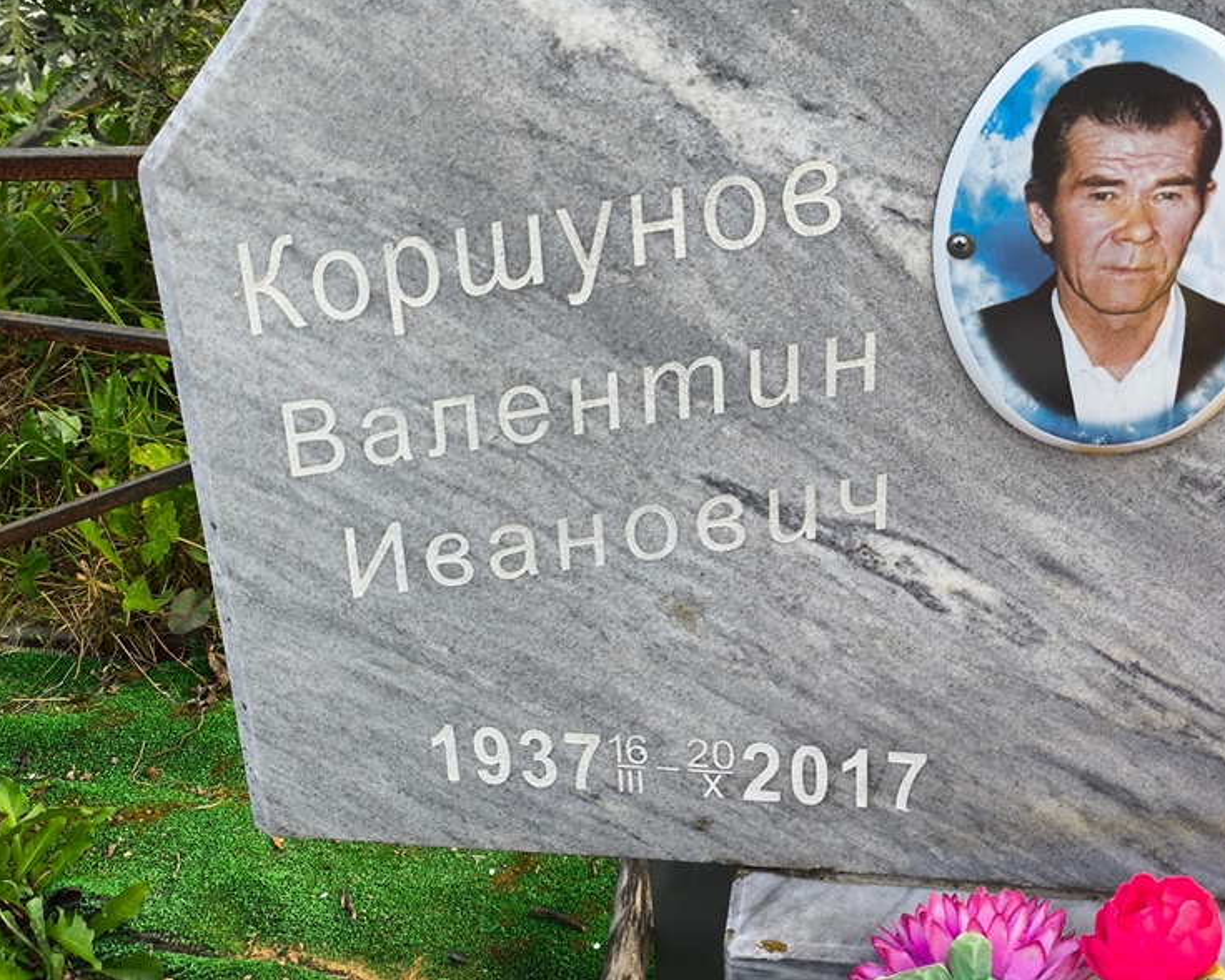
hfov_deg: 35.4
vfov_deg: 28.6
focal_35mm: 53
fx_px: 1922
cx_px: 607
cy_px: 494
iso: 50
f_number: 1.7
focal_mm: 4.71
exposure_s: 1/264
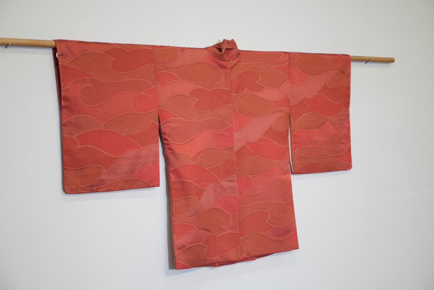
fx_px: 675
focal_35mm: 56
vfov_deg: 24.2
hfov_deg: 35.6
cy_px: 145
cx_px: 217
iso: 2000
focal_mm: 56
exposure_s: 1/250
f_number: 4
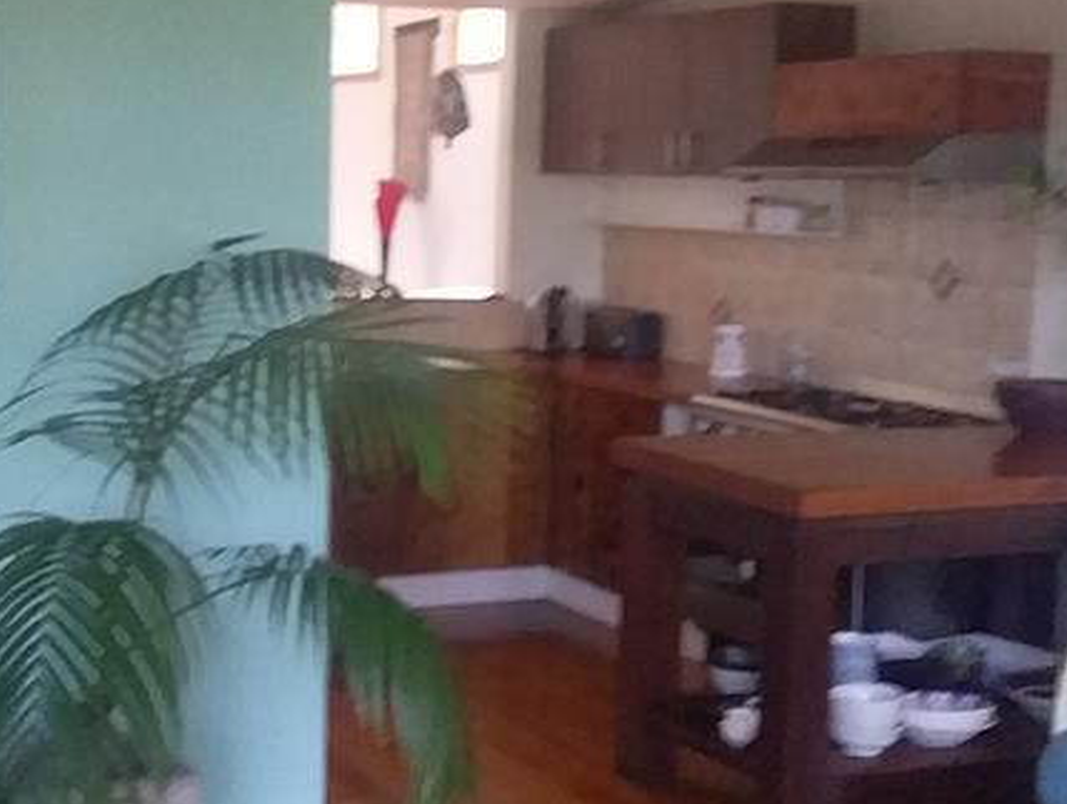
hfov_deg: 41.2
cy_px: 368
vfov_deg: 32.3
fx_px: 1390
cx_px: 322
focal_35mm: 45
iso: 200
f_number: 2.2
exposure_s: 1/24
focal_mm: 3.3
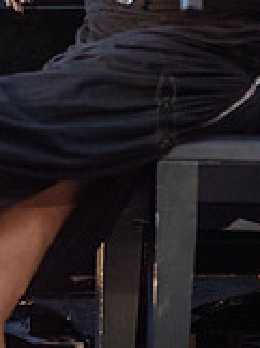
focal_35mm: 496
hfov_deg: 3.0
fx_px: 4980
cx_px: -93
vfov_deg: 4.0
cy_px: 25
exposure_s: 1/1000
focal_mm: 125
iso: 2500
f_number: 4
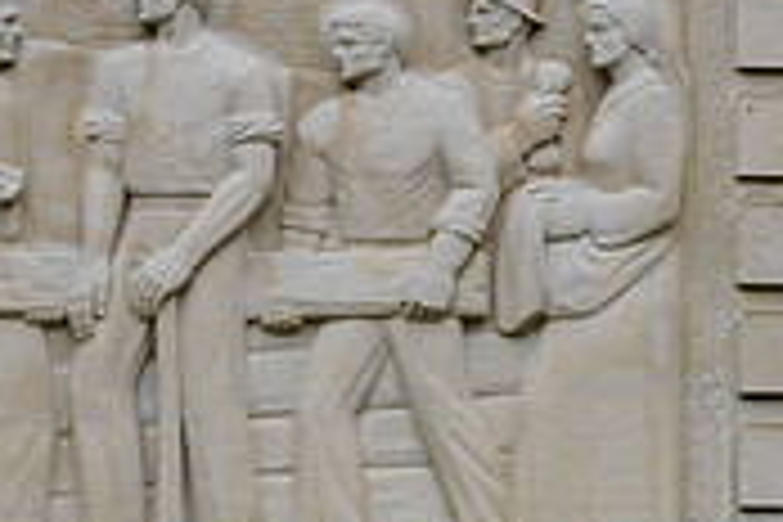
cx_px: 148
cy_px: 200
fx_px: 4284
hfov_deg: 10.4
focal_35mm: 197
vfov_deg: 7.0
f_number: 8
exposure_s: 1/125
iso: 100
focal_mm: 55
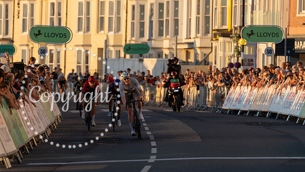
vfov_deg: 3.8
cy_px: 106
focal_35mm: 317
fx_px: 2566
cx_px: 99
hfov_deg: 6.8
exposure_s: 1/1000
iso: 200
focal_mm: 200
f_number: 3.5
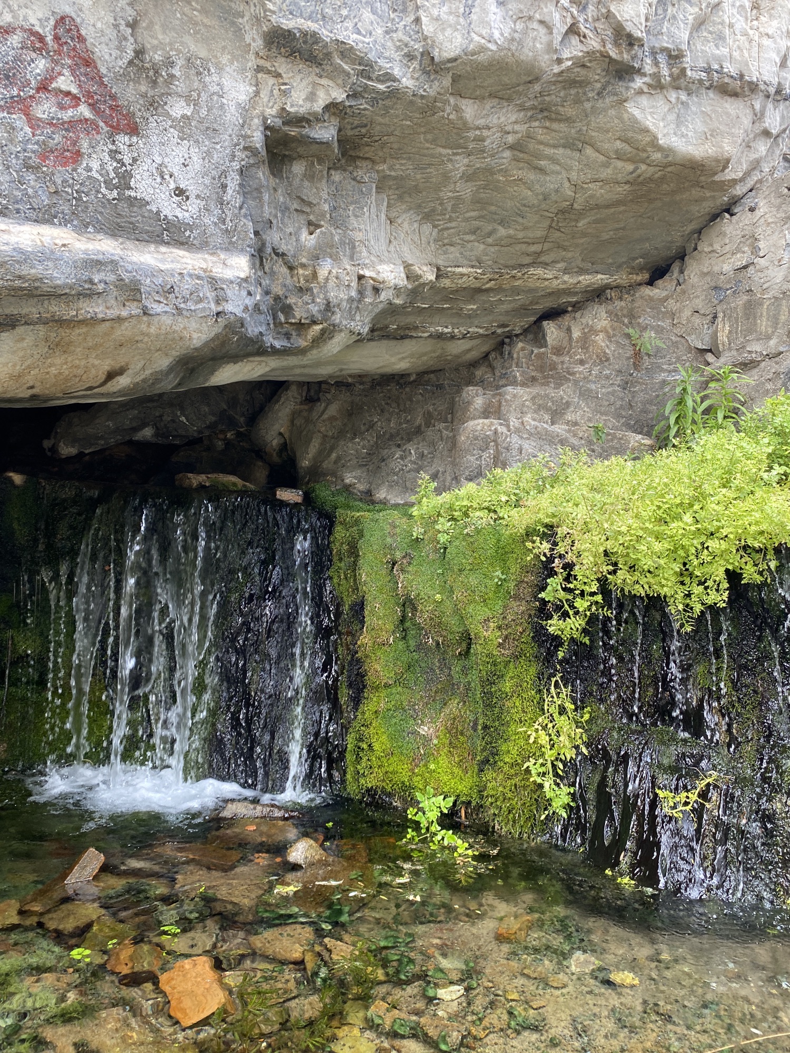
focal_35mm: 26
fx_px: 791
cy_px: 526
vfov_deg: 67.3
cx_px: 395
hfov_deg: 53.1
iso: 64
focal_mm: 4.25
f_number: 1.8
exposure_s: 1/122
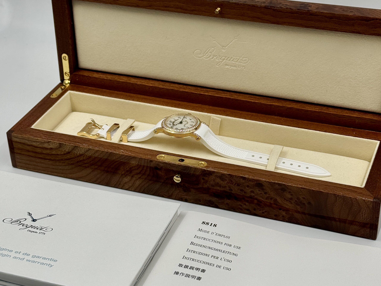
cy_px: 143
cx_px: 190
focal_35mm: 48
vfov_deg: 30.3
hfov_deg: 39.7
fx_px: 528
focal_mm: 6.76
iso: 64
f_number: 1.78
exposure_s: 1/593
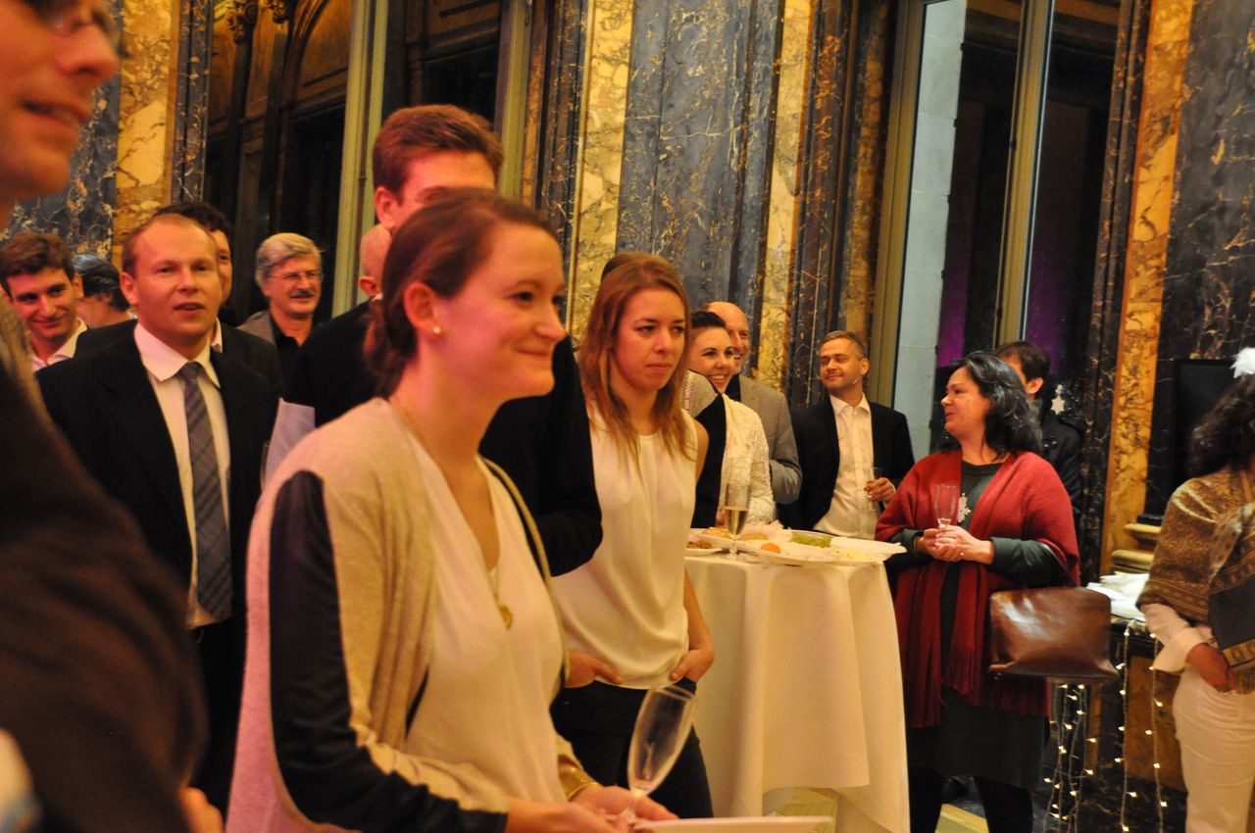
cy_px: 416
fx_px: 1567
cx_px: 628
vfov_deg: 29.8
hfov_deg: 43.7
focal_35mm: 45
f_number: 4.2
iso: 3200
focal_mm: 30
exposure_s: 1/30
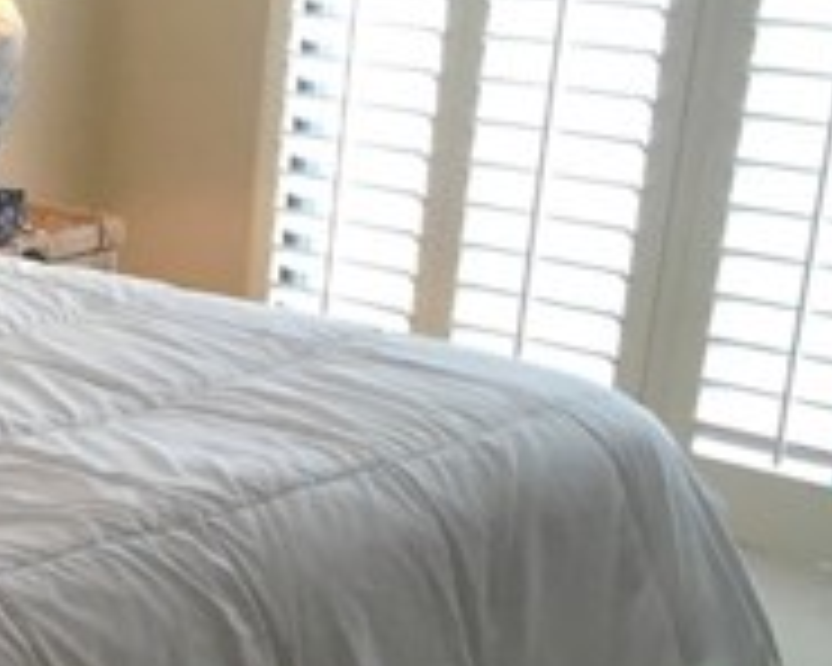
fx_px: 2413
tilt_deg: -22.1
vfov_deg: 15.4
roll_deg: +1.8
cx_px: -418
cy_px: 657
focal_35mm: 98
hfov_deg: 17.6
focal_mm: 4.15
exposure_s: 1/30
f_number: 2.2
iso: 25
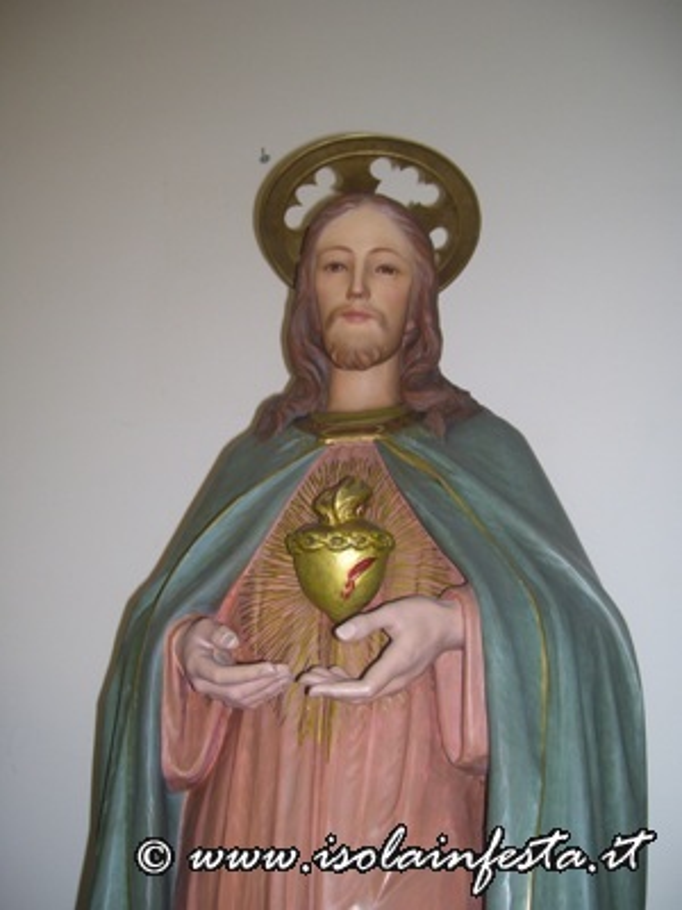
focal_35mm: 37
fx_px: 972
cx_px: 341
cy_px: 455
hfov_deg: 38.7
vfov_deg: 50.1
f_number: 2.7
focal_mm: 6
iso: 80
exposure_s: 1/60
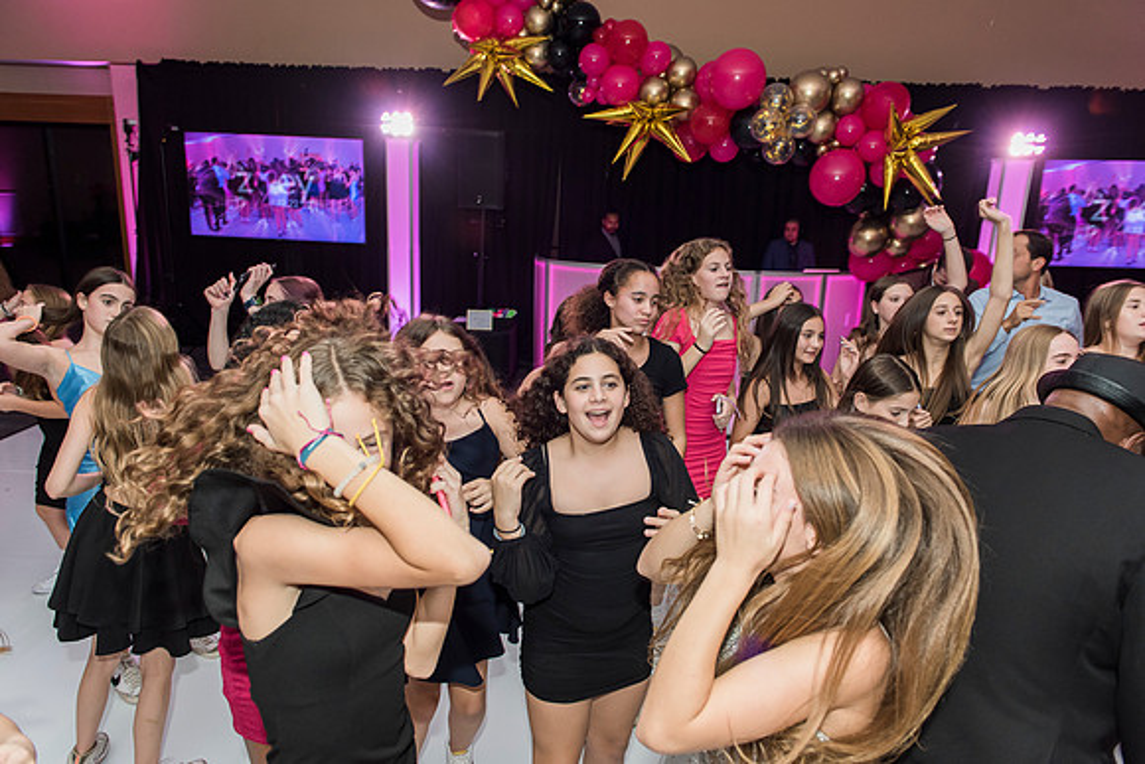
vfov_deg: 53.2
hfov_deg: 73.7
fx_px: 763
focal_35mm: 24
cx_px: 572
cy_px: 382
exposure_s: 1/100
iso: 1000
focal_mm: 24
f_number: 4
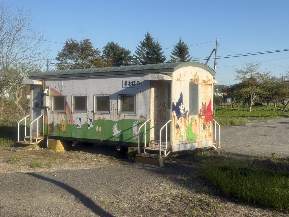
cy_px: 108
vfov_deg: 30.3
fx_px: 401
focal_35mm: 48
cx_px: 144
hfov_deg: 39.7
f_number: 1.78
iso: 80
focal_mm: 6.76
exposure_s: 1/4587
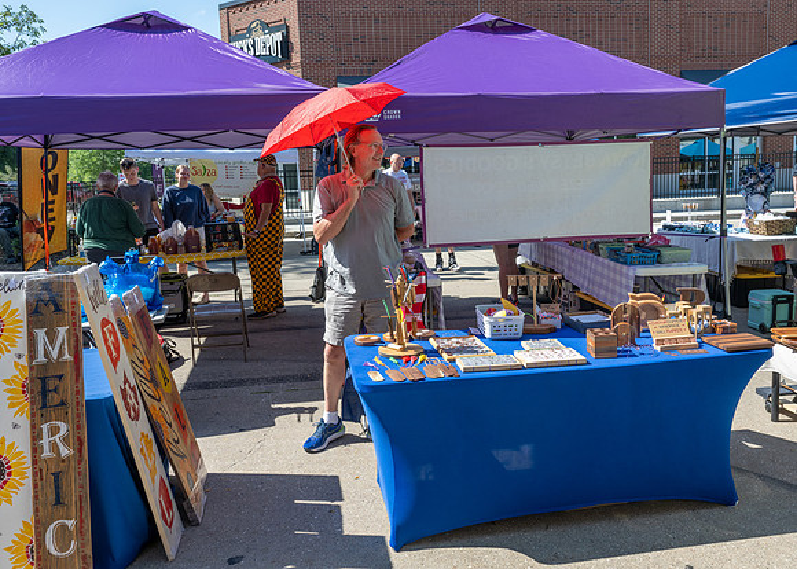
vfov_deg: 47.3
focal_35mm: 29
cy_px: 245
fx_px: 647
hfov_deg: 63.2
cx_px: 419
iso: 200
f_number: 8
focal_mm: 24
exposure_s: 1/200
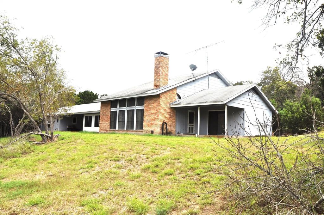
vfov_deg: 47.8
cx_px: 162
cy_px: 108
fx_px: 243
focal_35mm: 27
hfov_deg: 67.4
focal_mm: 18
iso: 200
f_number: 13
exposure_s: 1/200
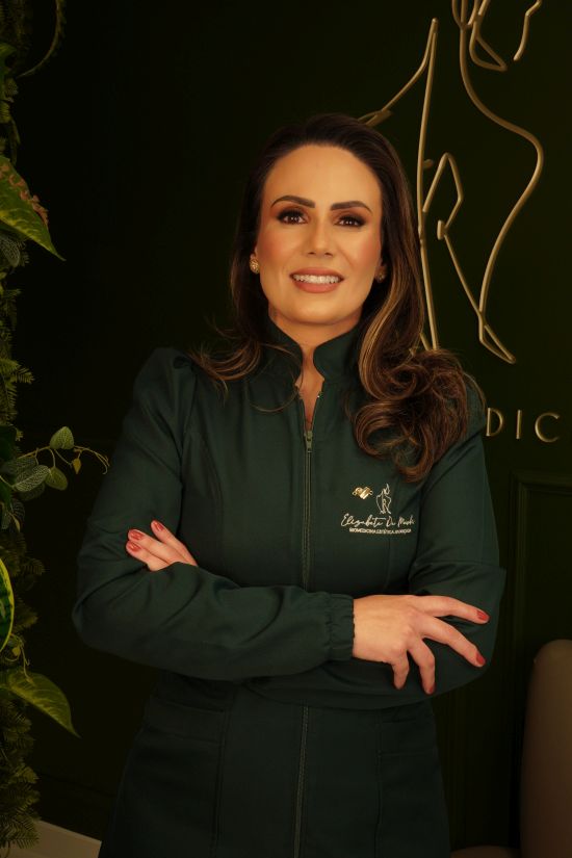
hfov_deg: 30.8
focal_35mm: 44
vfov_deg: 45.0
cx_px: 286
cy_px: 429
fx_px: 1037
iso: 500
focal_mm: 29
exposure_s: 1/20
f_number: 16
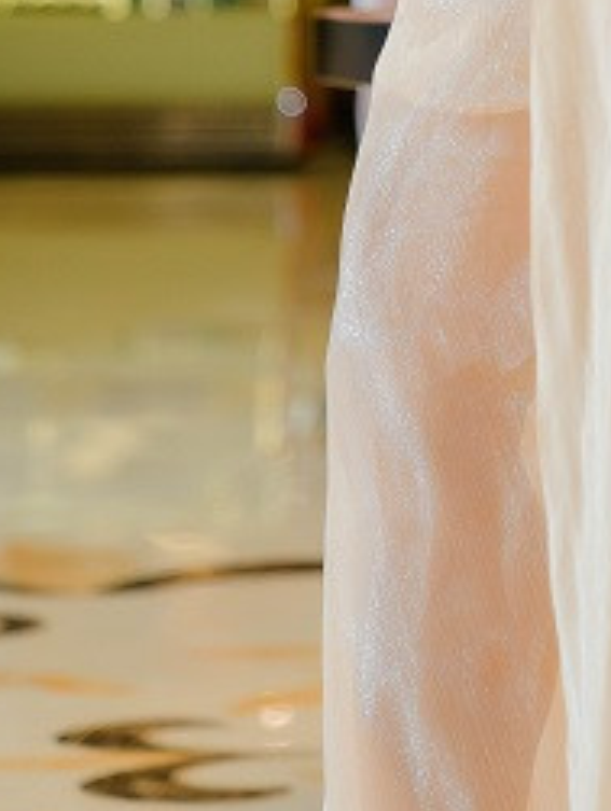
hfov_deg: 6.1
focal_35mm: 241
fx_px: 5657
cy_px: -517
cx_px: 847
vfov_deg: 8.0
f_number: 2.8
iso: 640
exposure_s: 1/125
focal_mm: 70
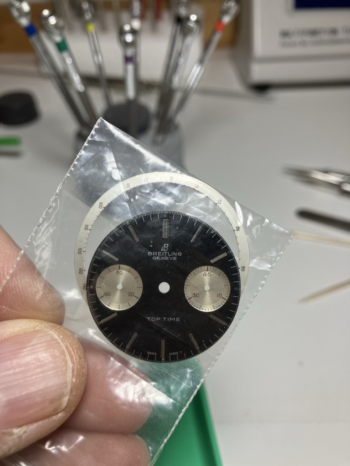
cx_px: 175
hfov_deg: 49.7
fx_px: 377
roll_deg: -1.1
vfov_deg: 63.4
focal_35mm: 28
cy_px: 233
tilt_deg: -41.3
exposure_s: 1/107
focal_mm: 3.99
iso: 40
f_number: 1.8
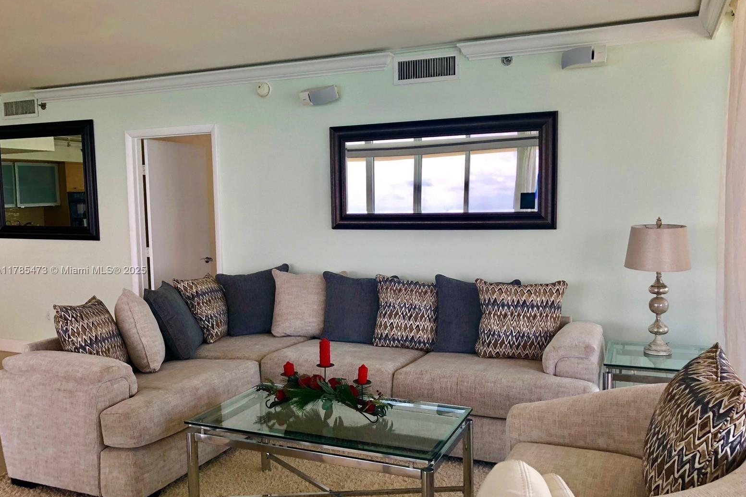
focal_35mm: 30
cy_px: 271
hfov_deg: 61.9
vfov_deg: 43.6
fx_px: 622
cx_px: 377
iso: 40
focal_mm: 3.99
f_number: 1.8
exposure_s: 1/120
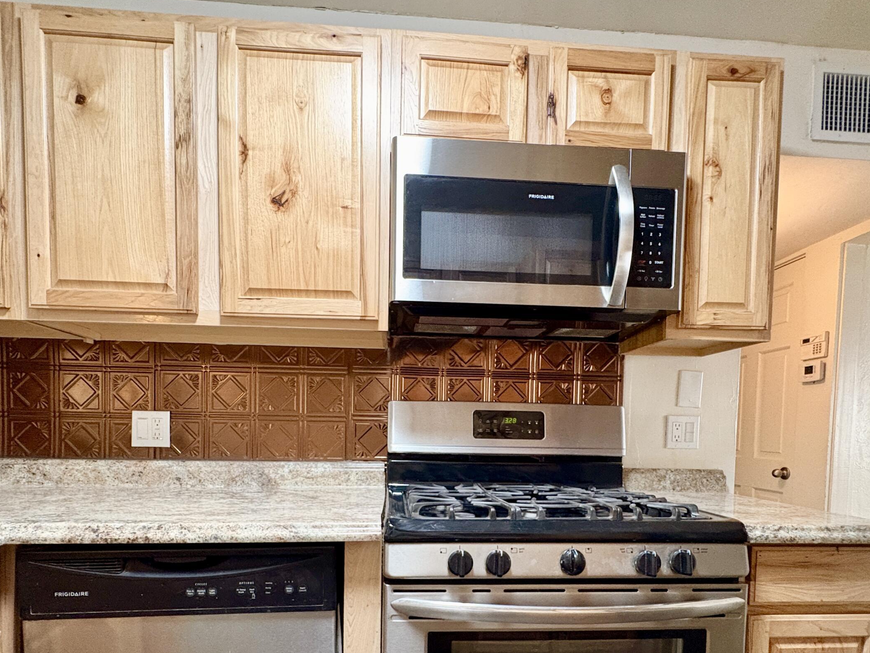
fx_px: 503
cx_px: 428
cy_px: 455
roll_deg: -0.6
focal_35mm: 20
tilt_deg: -2.3
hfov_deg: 81.7
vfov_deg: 63.6
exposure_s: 1/60
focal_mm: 2.22
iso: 640
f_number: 2.2
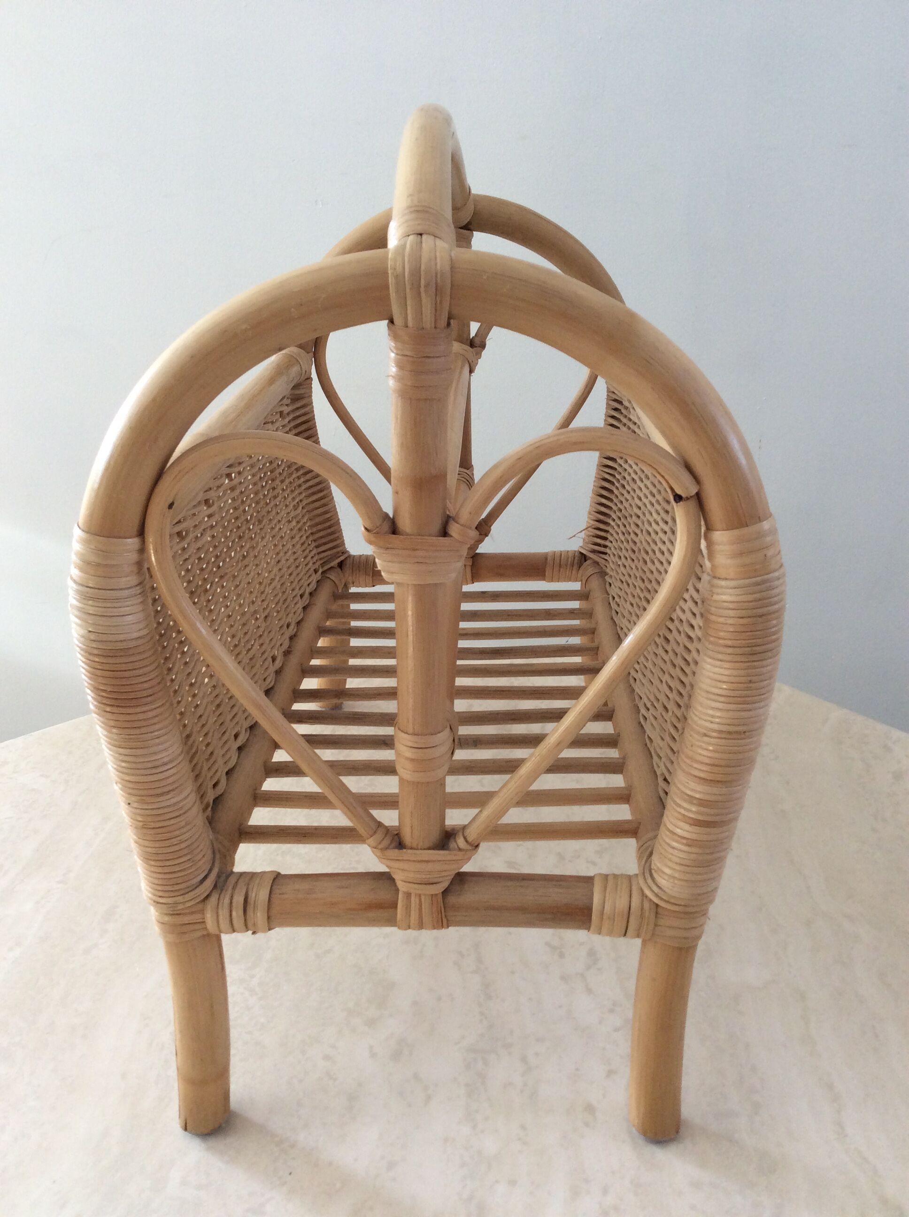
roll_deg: +1.8
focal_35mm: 32
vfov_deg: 56.9
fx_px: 1123
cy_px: 608
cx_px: 454
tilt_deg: -23.2
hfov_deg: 44.1
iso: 50
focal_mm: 3.3
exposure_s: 1/25
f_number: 2.4
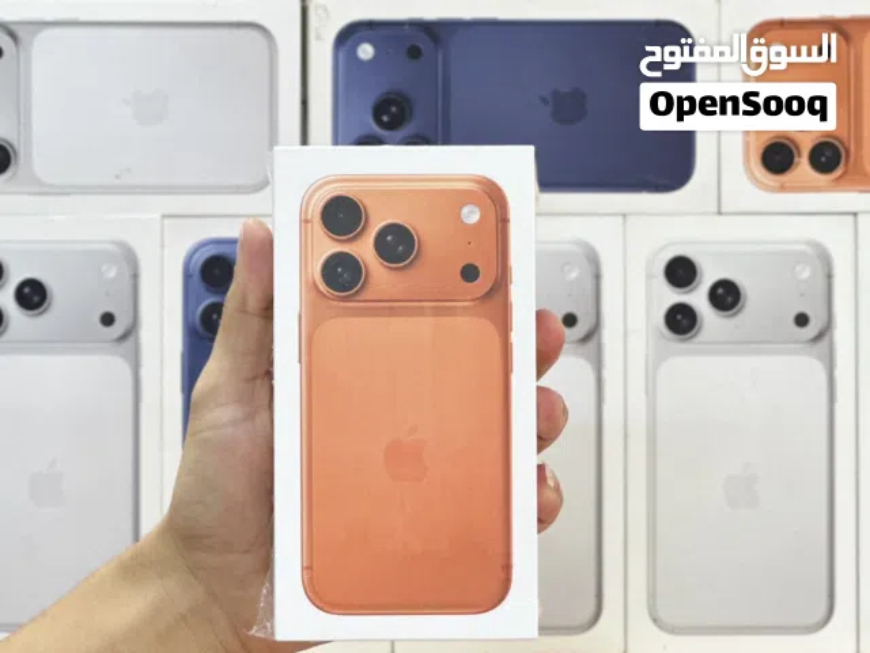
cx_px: 435
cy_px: 326
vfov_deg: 19.1
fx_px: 1935
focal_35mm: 77
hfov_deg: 25.3
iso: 125
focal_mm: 9
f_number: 2.8
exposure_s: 1/50
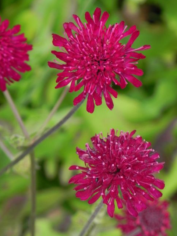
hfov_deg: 7.3
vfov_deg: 9.8
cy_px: 118
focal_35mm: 202
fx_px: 1378
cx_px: 68
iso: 160
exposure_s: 1/200
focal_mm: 28.8
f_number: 4.5
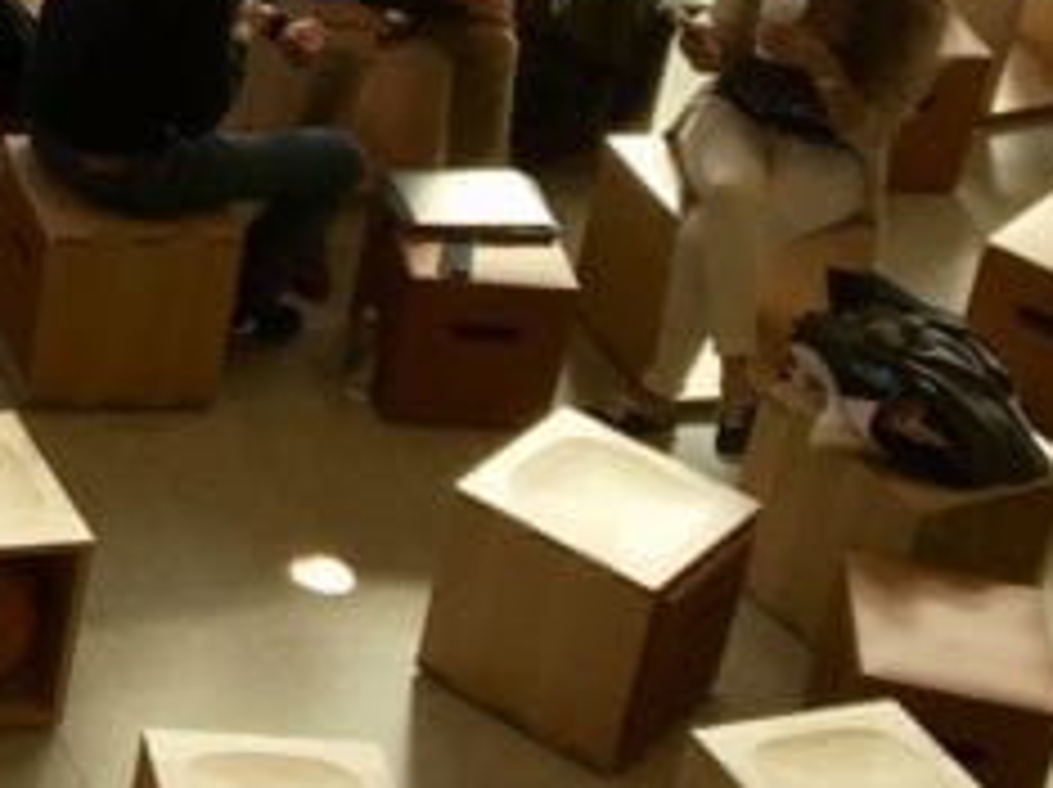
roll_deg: -1.5
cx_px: -936
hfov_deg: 13.6
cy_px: -212
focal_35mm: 127
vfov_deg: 11.4
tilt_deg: -26.9
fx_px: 3859
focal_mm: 4.15
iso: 25
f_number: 2.2
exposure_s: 1/153
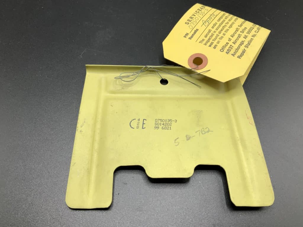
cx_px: 152
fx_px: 254
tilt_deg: -57.8
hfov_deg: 61.7
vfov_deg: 48.2
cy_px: 114
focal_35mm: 29
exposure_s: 1/182
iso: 16
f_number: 1.8
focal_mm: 3
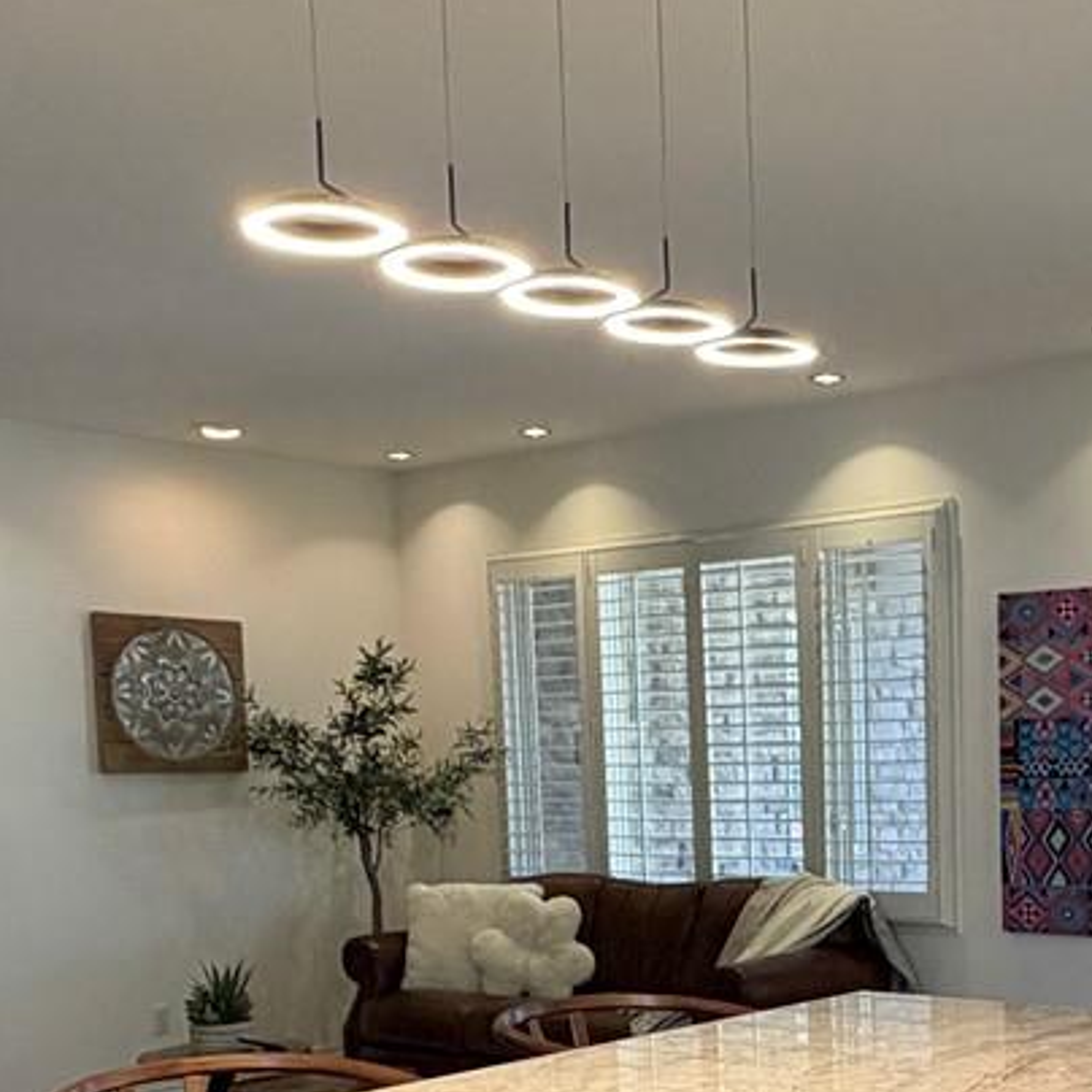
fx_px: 1749
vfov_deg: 33.1
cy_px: 960
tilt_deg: -7.6
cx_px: 941
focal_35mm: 49
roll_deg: +0.6
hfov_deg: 33.2
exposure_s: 1/120
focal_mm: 2.22
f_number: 2.2
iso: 160
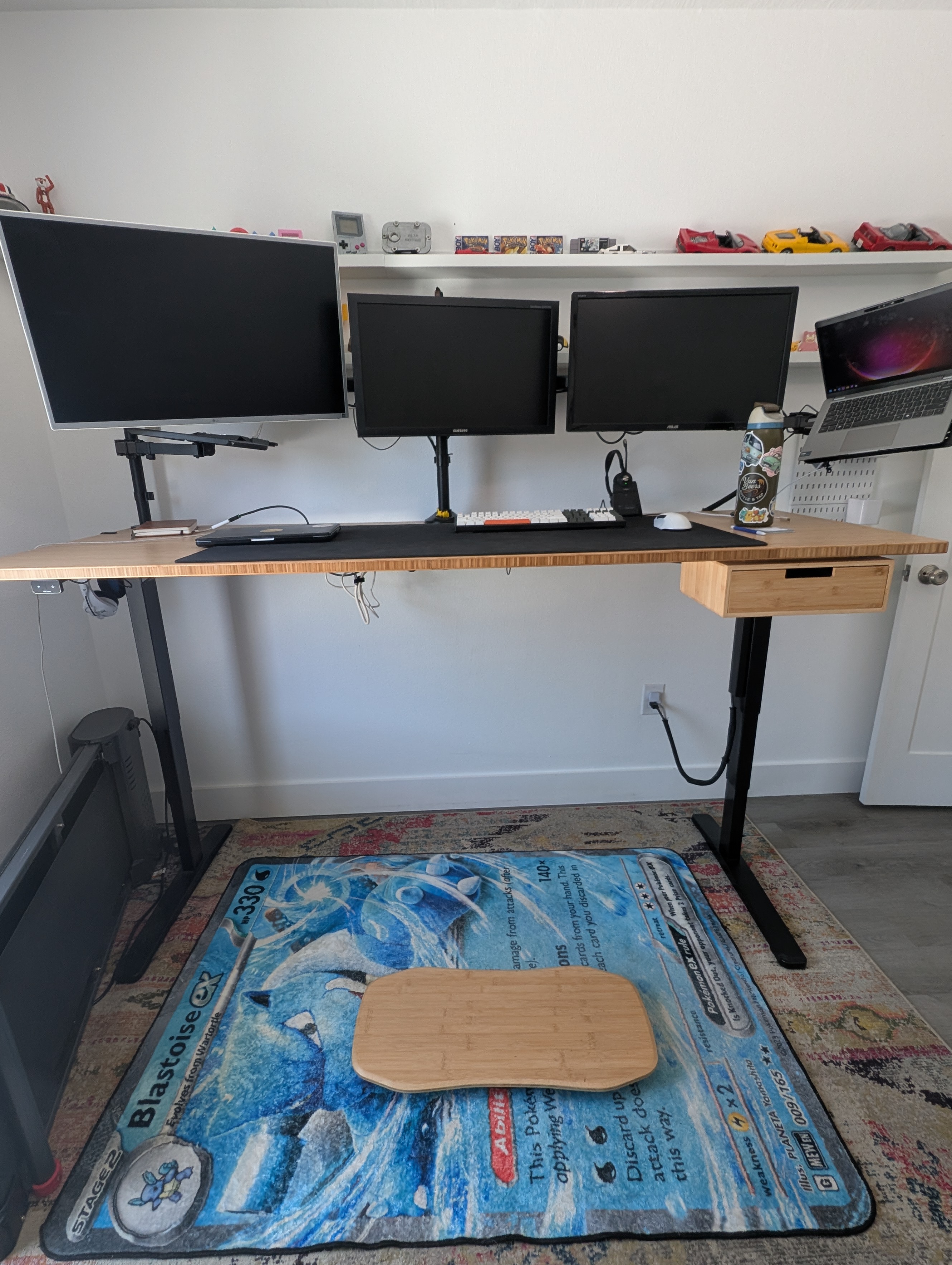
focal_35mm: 15
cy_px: 648
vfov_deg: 98.1
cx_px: 458
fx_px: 549
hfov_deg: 81.8
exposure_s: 1/40
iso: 70
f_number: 2.2
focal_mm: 1.95
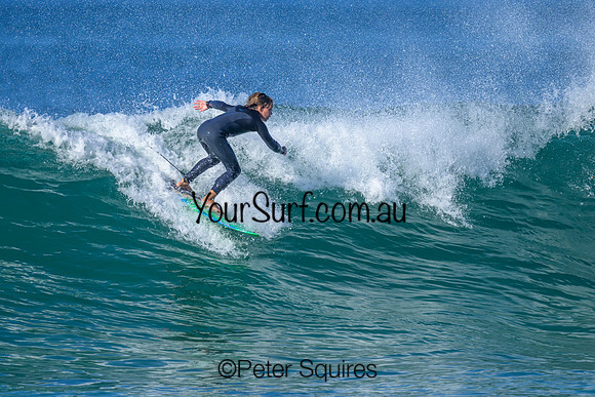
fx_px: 13969
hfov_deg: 2.4
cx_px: 281
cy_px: 193
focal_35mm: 845
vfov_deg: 1.6
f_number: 6.3
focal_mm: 800
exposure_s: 1/2000
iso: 360
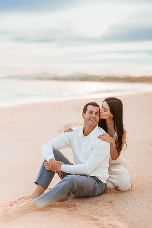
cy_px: 114
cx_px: 76
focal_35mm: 58
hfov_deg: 23.4
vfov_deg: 34.5
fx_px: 367
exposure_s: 1/6400
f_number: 1.4
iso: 250
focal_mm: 58
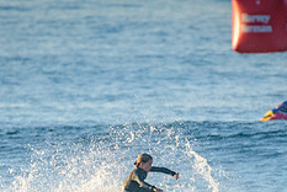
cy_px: 233
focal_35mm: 1243
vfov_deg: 1.1
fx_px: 9922
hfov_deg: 1.7
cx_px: 163
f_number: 5.6
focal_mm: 500
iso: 560
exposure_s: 1/2000
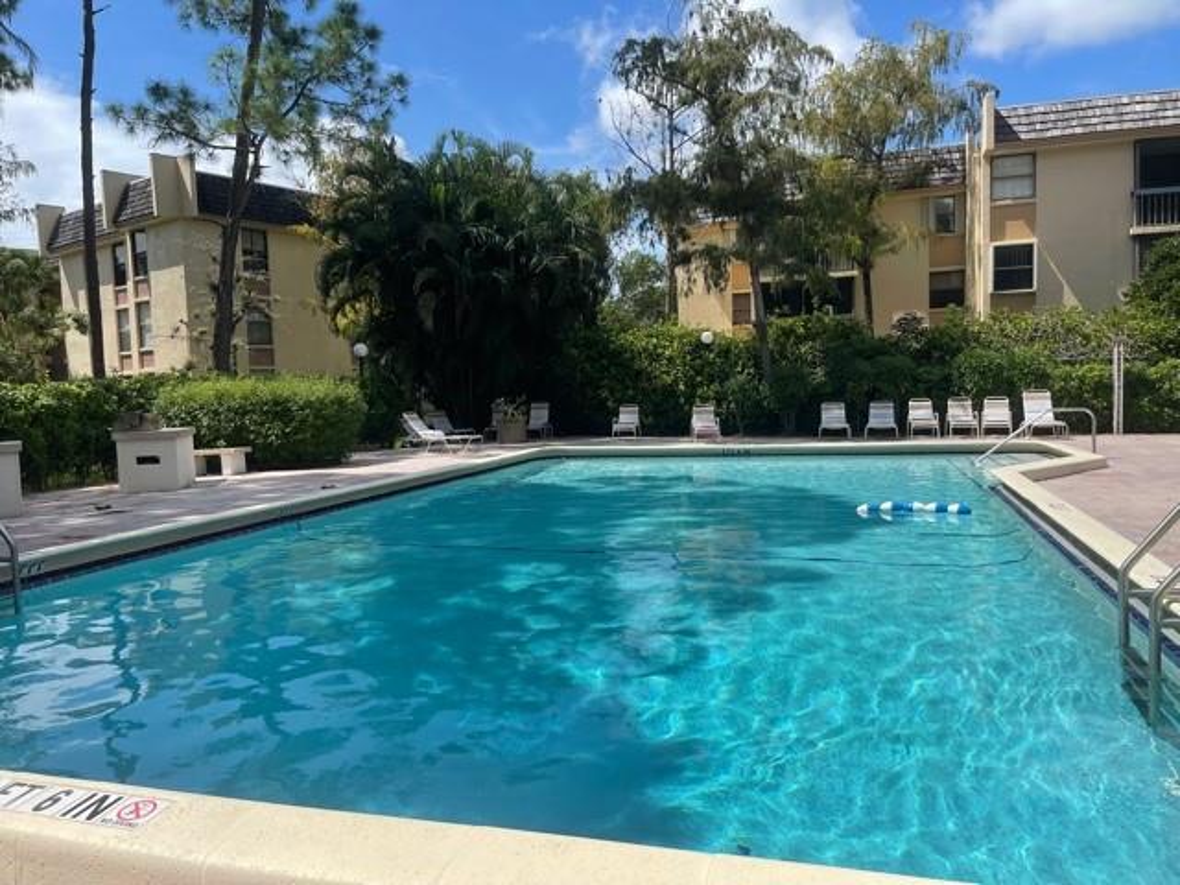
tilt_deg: -3.9
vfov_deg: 53.1
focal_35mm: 26
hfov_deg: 67.3
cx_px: 590
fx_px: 886
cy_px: 442
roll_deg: +2.2
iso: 32
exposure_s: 1/3559
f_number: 1.6
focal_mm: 5.1
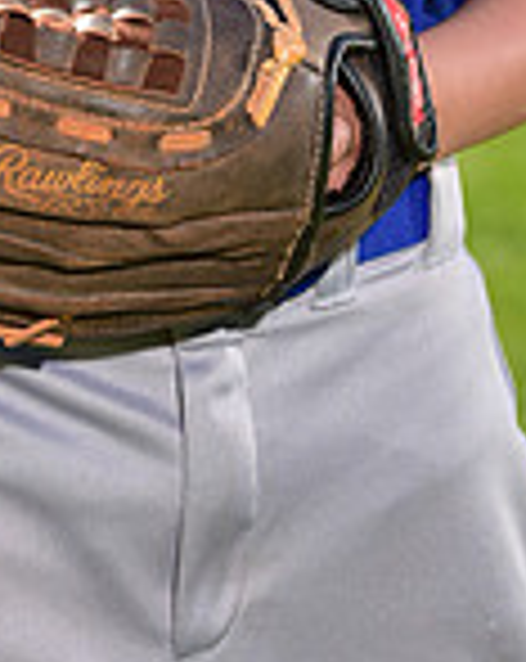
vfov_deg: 4.3
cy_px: -504
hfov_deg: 3.5
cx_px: 47
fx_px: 8687
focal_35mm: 445
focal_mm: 120
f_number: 5.6
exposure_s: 1/250
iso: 80
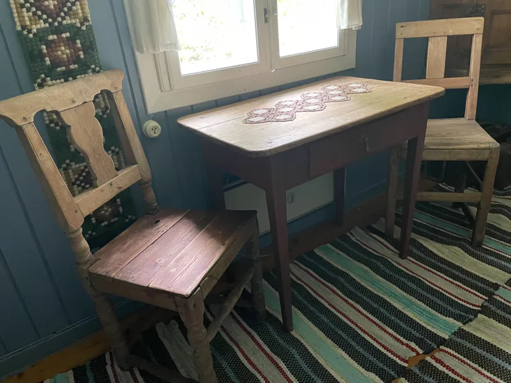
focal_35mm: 26
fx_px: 384
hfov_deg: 67.3
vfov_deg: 53.1
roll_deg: +5.1
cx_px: 256
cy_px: 192
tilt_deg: -24.8
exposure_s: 1/40
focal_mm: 4.2
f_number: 1.6
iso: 640
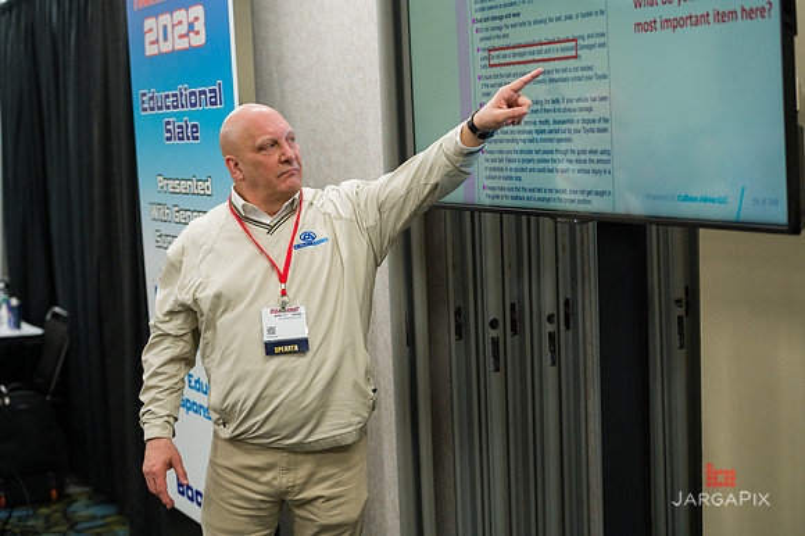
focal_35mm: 70
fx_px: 1564
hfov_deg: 28.9
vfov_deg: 19.4
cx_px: 402
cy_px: 268
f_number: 3.2
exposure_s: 1/500
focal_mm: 70
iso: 1600
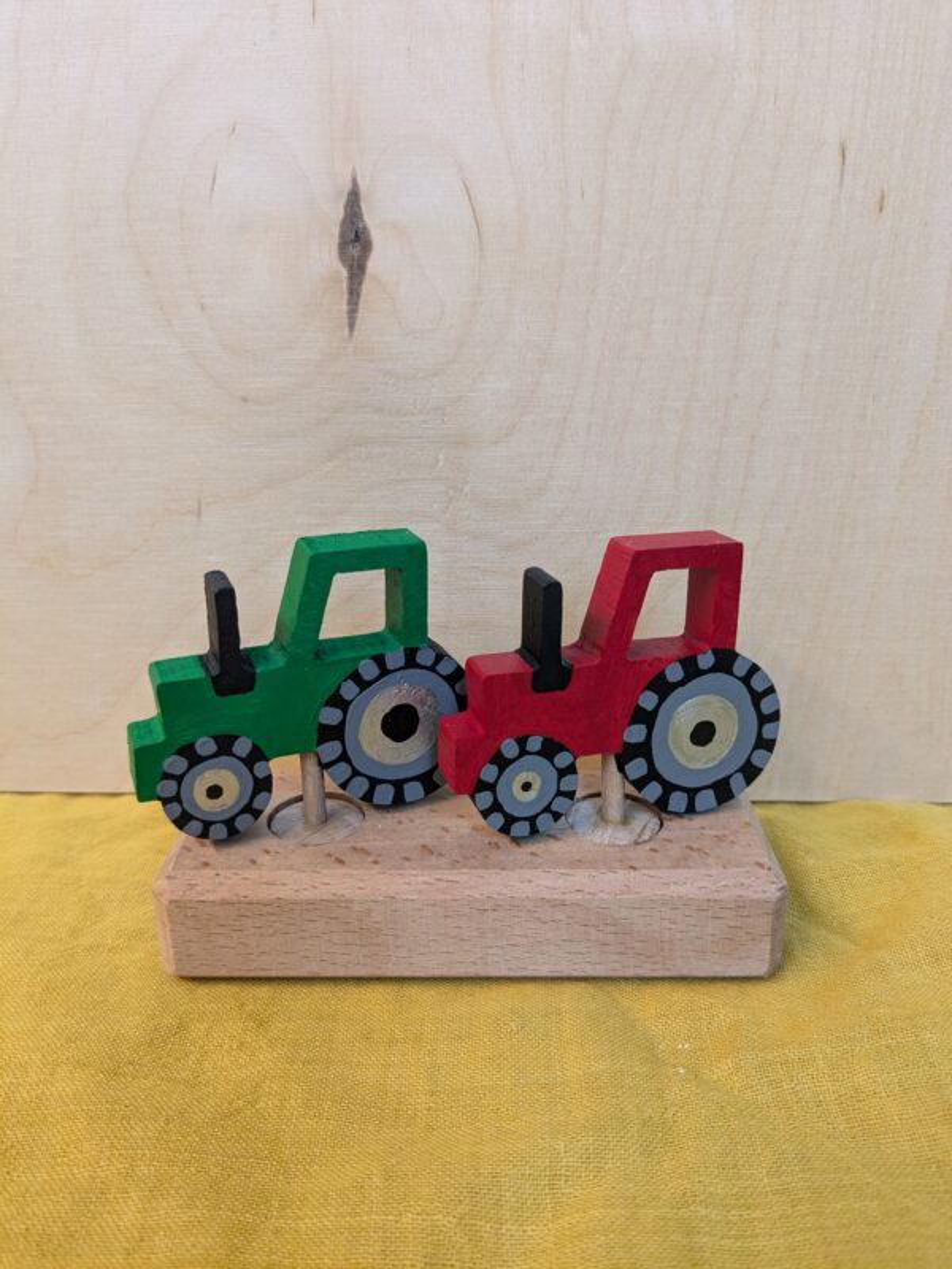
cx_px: 476
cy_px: 634
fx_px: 990
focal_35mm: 27
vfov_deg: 65.3
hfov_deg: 51.4
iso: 206
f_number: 1.73
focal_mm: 4.38
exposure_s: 1/25
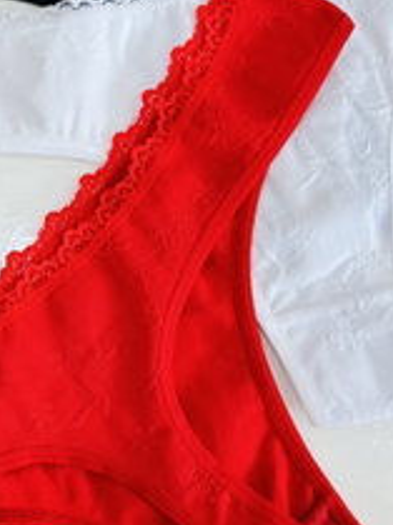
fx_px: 925
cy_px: 156
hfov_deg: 23.5
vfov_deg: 31.4
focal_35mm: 61
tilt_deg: -77.2
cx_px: 53
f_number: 1.78
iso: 125
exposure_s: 1/100
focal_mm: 6.76
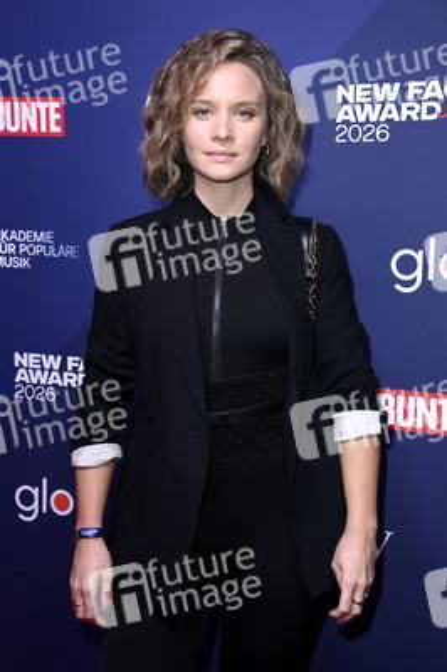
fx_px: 1082
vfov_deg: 34.5
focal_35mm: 58
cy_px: 336
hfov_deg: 23.3
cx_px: 224
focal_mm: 58
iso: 800
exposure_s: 1/250
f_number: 5.6
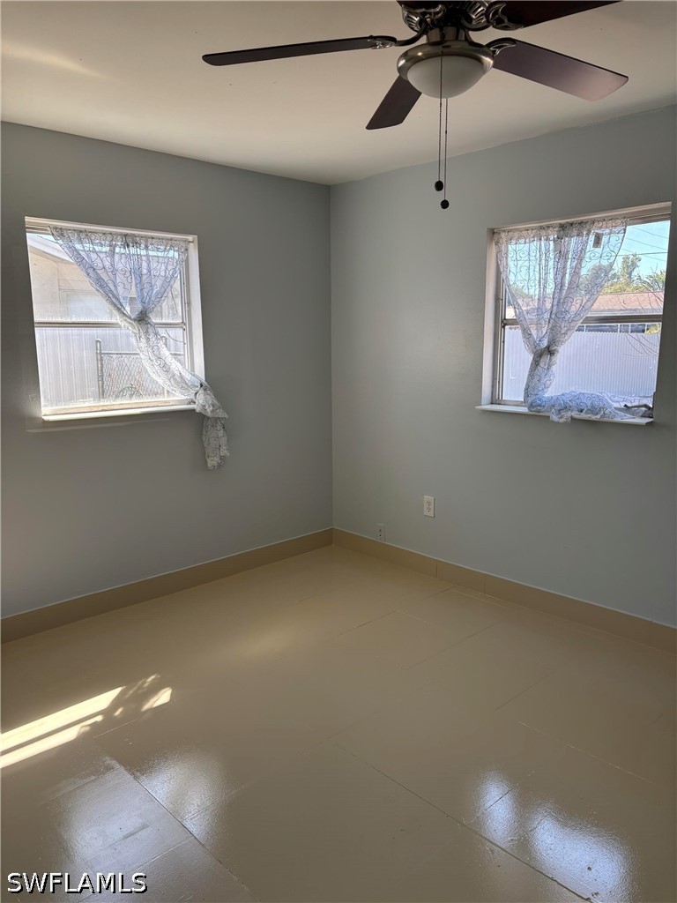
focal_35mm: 26
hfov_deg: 53.1
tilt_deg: -10.2
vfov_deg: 67.3
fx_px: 678
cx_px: 338
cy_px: 452
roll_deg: +0.1
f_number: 1.6
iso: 50
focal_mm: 5.96
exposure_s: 1/309
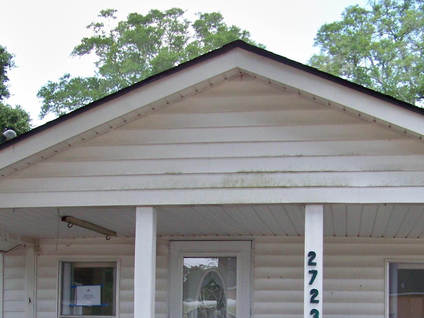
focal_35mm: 66
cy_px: 299
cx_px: 208
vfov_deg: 21.6
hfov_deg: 29.4
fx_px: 808
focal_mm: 5.85
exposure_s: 1/200
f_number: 2.8
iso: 100
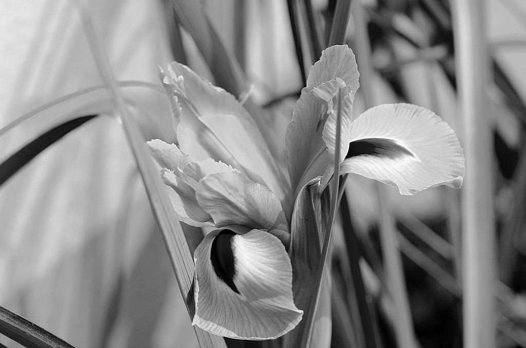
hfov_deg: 9.2
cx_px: 263
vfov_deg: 6.1
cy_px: 174
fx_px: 3280
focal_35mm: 225
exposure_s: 1/250
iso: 100
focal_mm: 150
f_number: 7.1
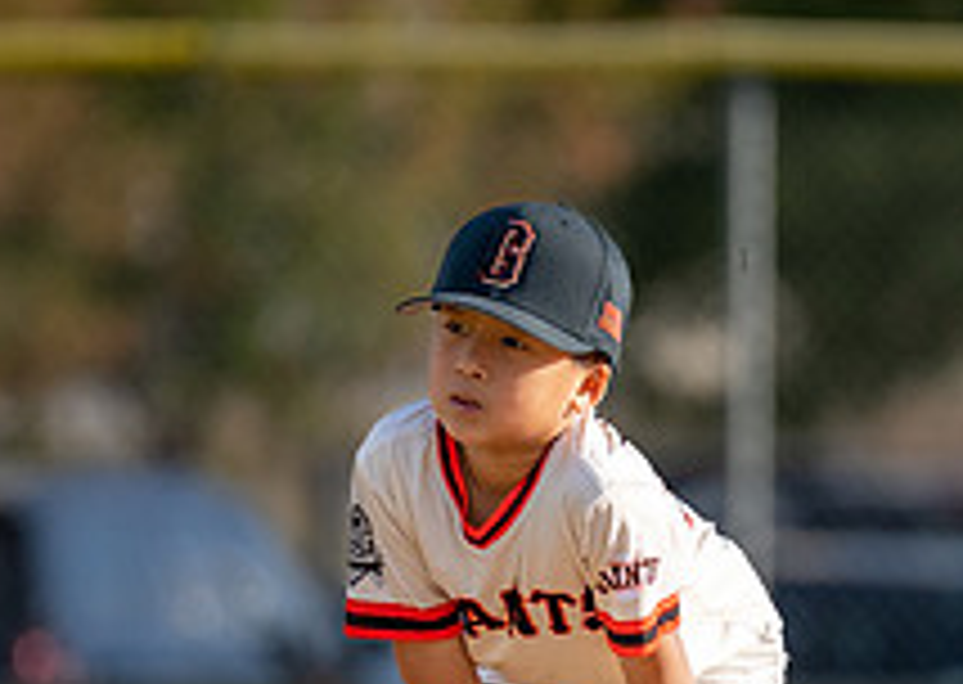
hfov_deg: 2.1
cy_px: 636
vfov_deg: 1.5
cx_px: 602
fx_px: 25688
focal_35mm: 941
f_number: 2.8
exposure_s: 1/2500
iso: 100
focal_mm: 200
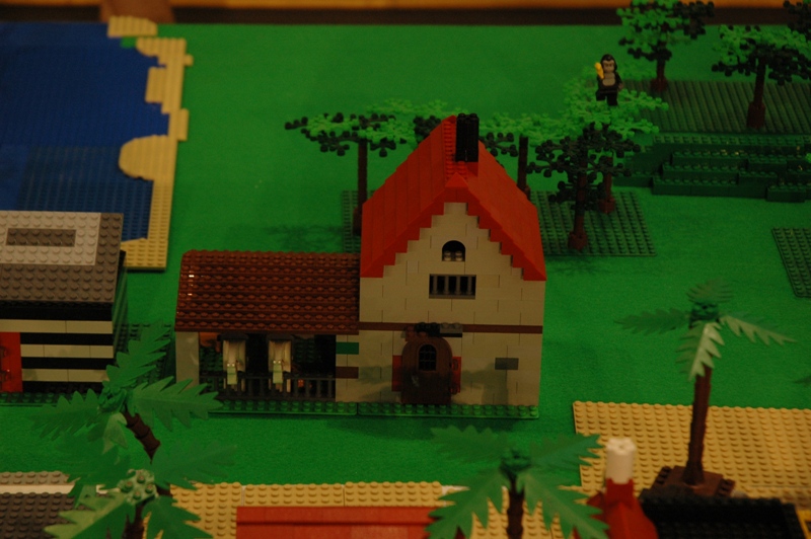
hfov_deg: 19.5
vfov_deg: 13.0
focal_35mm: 105
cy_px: 270
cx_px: 406
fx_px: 2363
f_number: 5.6
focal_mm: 70
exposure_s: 1/60
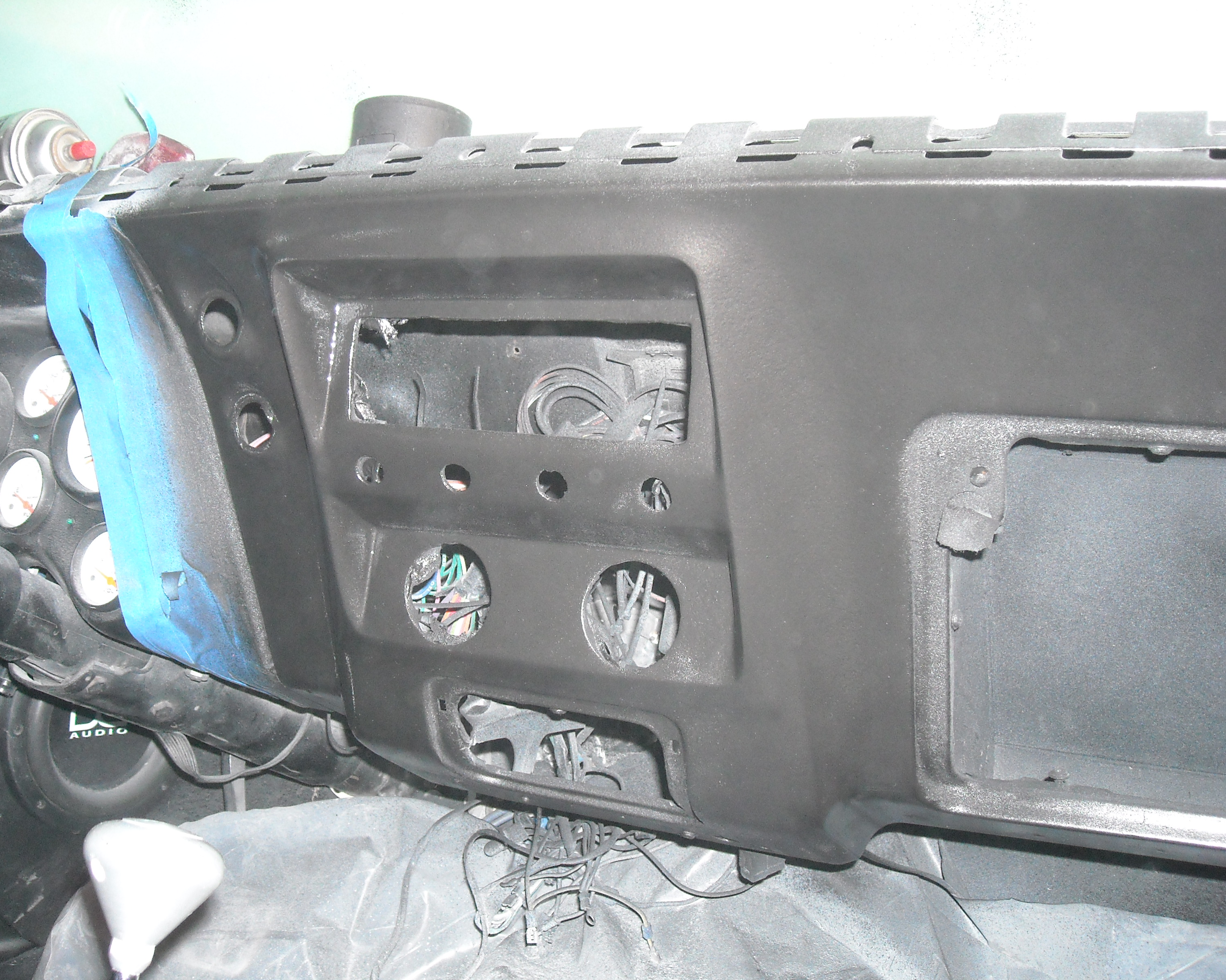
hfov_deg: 49.1
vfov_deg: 40.1
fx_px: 1342
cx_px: 613
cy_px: 493
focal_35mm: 37
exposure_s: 1/60
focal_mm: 5.7
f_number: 2.8
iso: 400
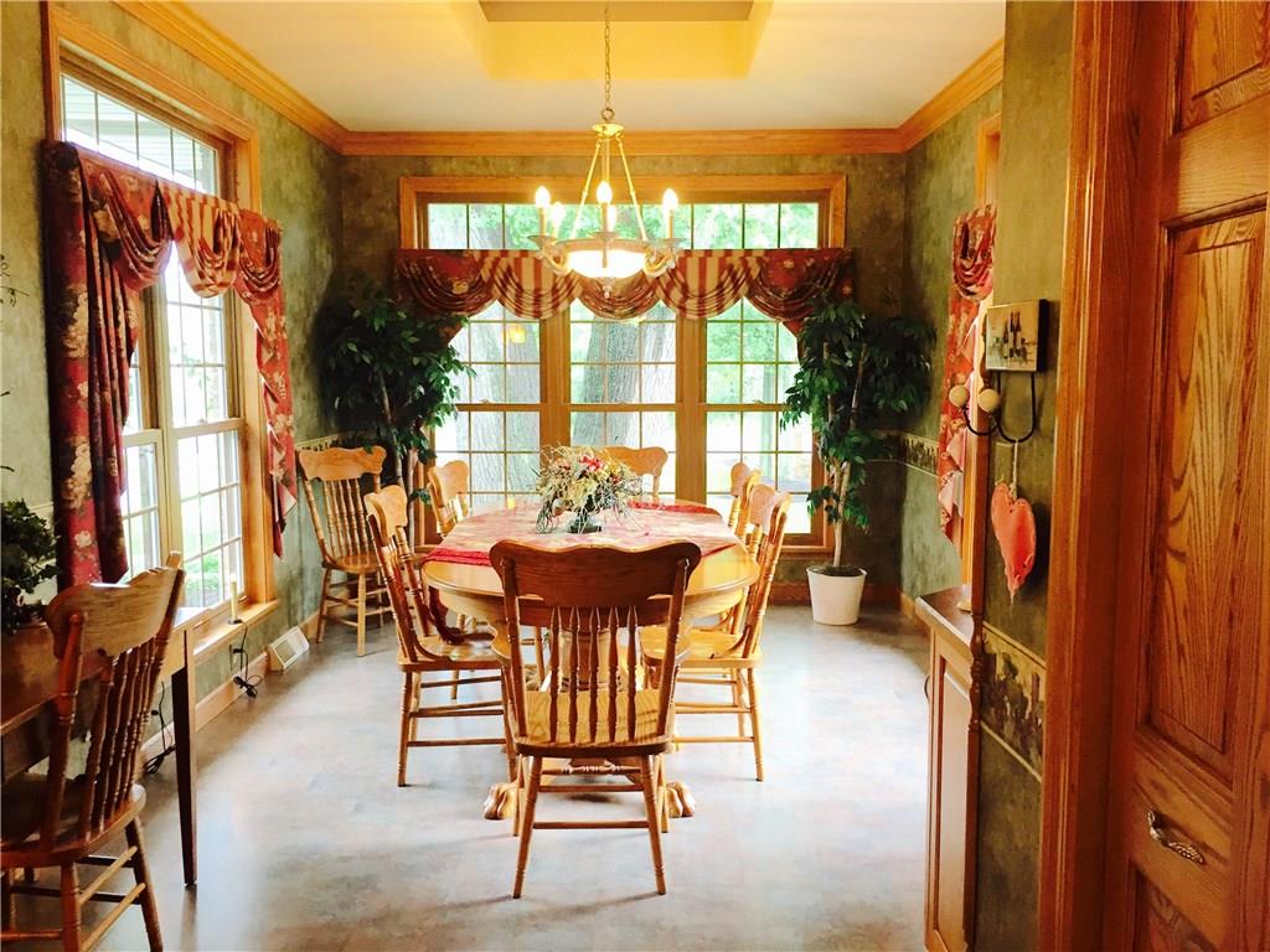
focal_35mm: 29
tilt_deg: -6.6
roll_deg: -0.6
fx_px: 1064
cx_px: 635
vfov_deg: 48.2
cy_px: 476
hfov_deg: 61.7
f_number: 2.2
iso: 100
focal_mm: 4.15
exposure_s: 1/30
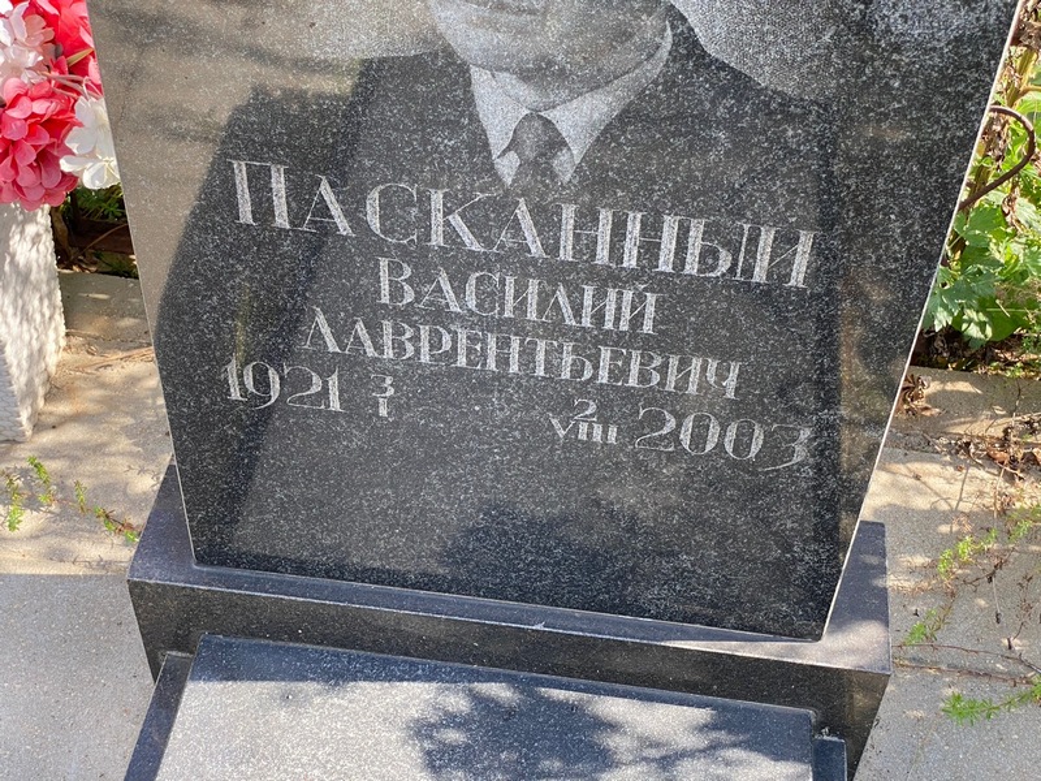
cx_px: 520
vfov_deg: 28.0
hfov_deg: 36.8
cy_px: 390
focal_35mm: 52
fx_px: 1564
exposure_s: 1/221
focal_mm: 6
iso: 20
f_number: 2
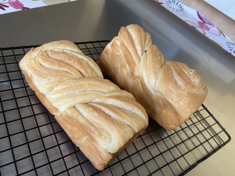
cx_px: 118
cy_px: 88
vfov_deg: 53.0
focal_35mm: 26
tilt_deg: -46.7
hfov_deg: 67.3
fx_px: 176
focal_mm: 4.25
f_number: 1.8
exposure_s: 1/60
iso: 320
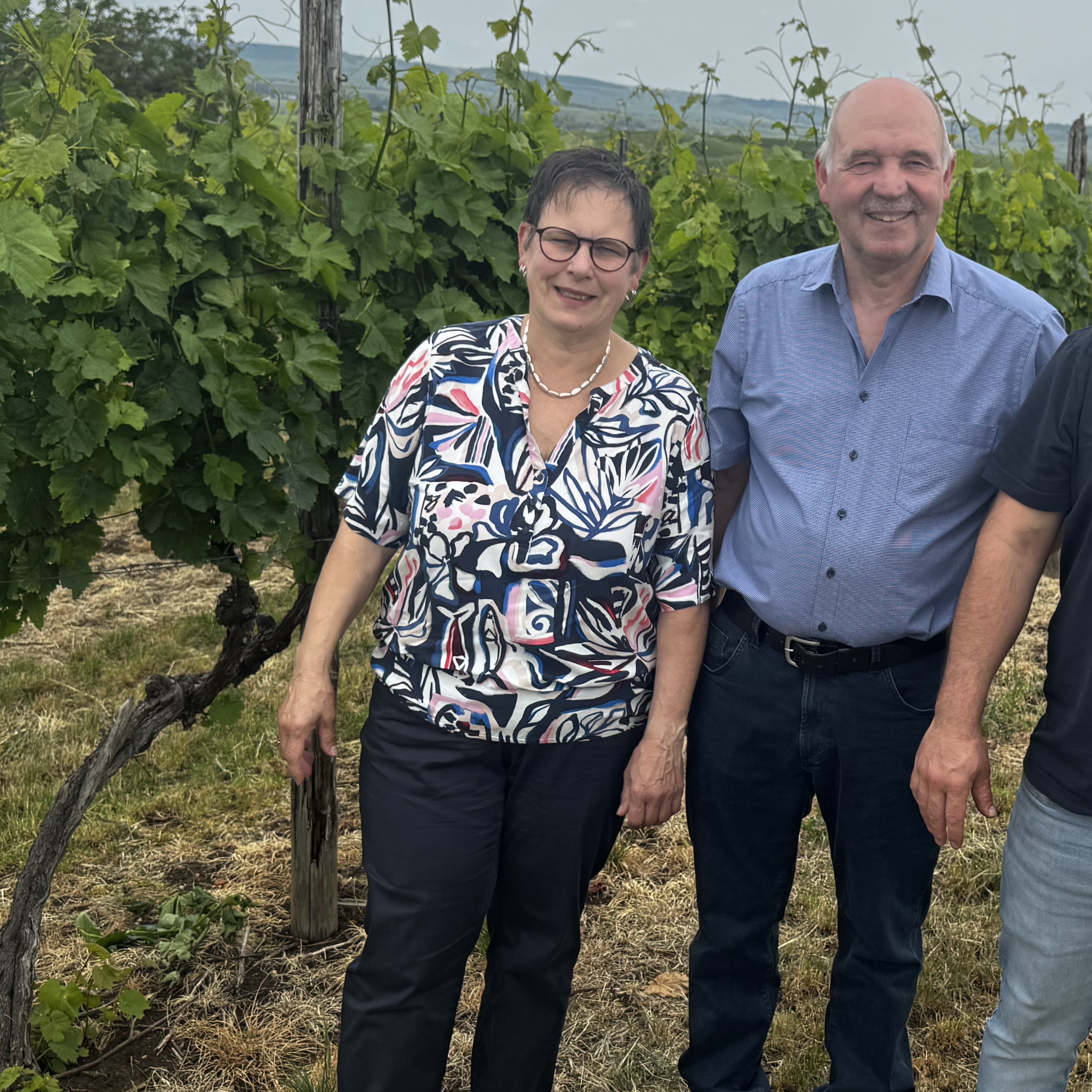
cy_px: 448
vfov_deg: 37.4
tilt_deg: -12.8
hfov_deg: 36.8
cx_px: 796
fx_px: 1606
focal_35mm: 45
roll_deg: -6.4
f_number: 1.78
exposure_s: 1/3413
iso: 80
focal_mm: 6.76
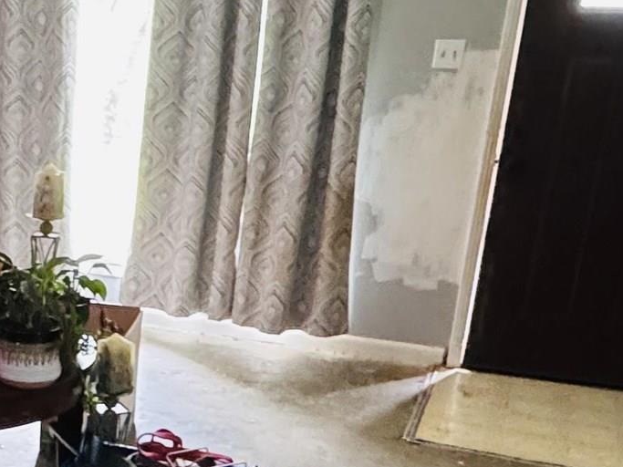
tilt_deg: -21.0
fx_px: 1134
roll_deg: -1.6
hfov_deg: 28.2
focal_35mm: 63
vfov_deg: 22.6
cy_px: 437
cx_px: -46
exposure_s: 1/40
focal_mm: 2.22
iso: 1250
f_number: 2.2
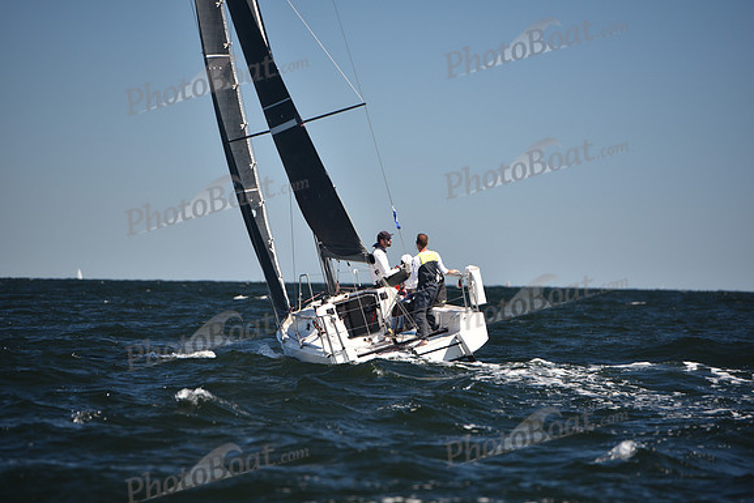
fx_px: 4211
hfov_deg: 10.2
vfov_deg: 6.8
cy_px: 252
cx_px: 378
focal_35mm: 201
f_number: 3.5
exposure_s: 1/1000
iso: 200
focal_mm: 200
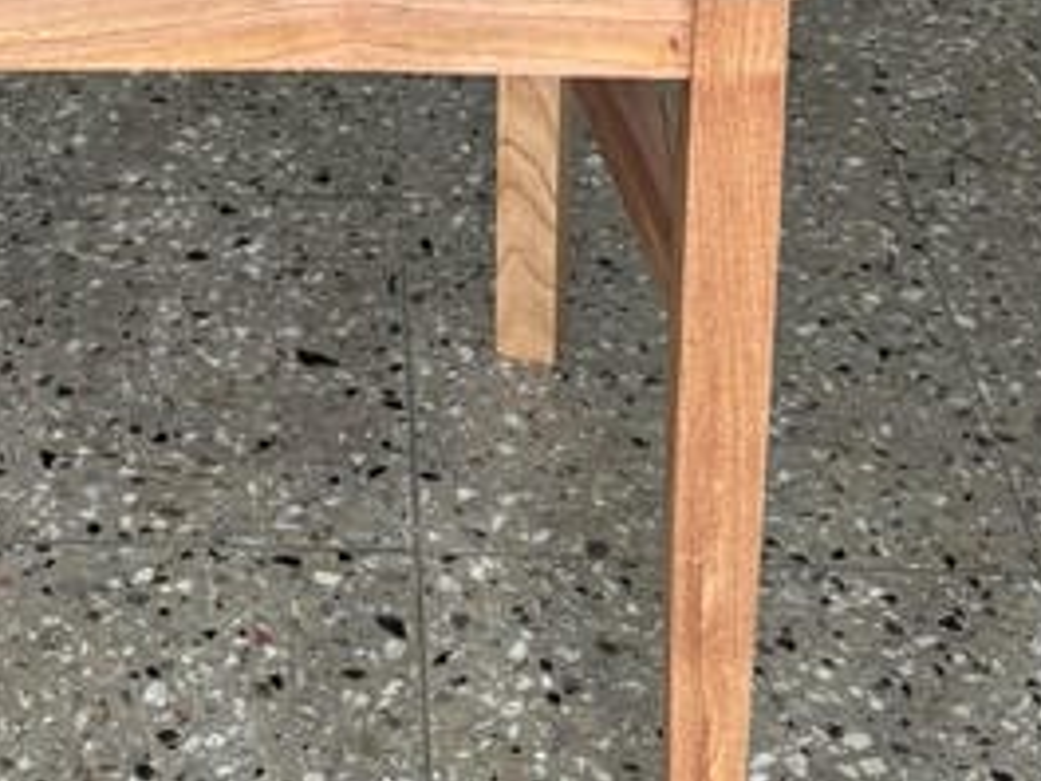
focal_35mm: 91
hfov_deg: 21.4
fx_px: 2737
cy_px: -462
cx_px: 304
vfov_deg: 14.8
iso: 200
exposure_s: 1/76
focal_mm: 6.76
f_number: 1.78
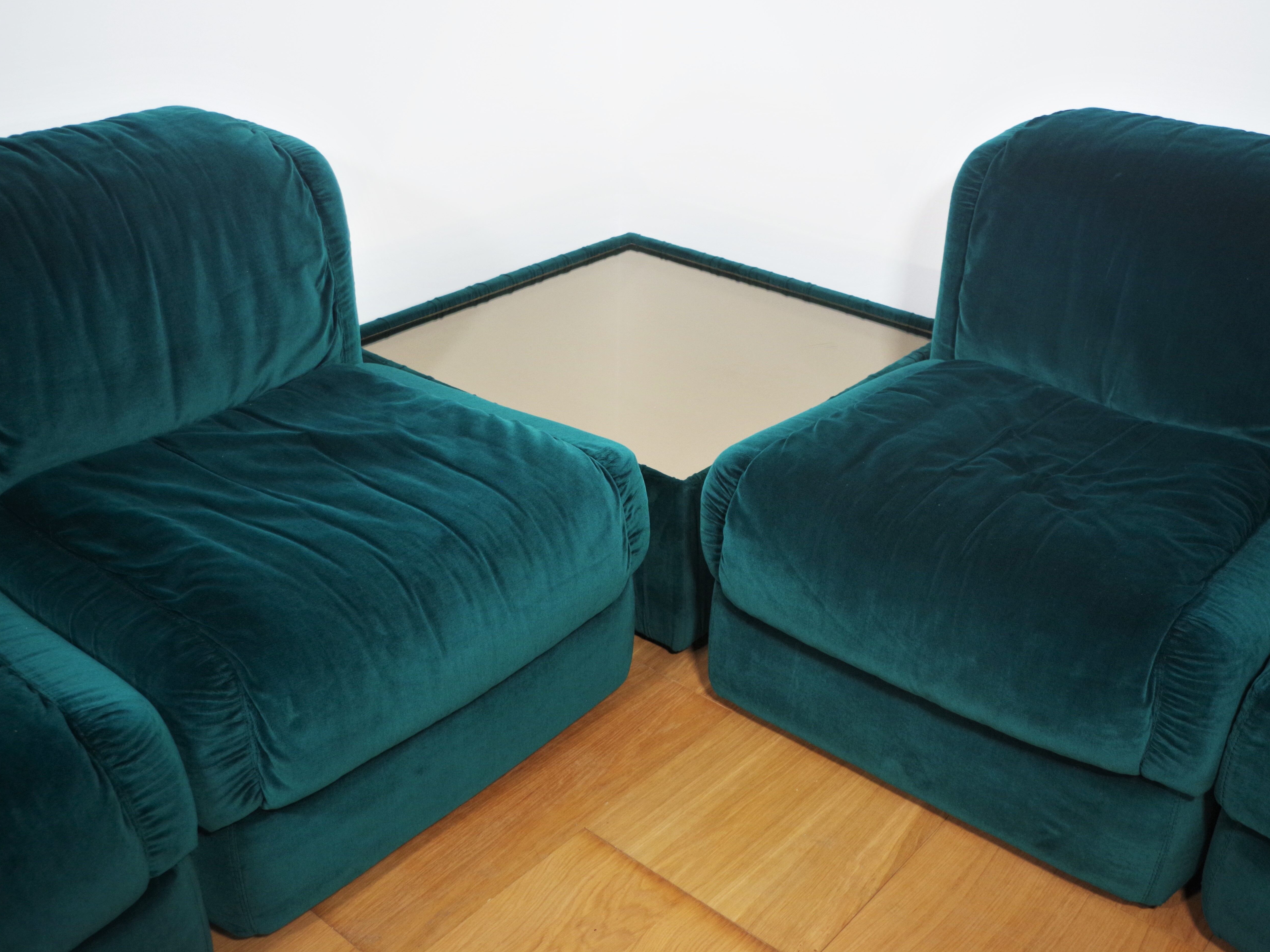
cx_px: 653
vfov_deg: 41.8
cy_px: 474
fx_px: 1247
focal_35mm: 34
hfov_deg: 54.0
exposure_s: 1/60
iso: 800
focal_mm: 21.25
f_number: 4
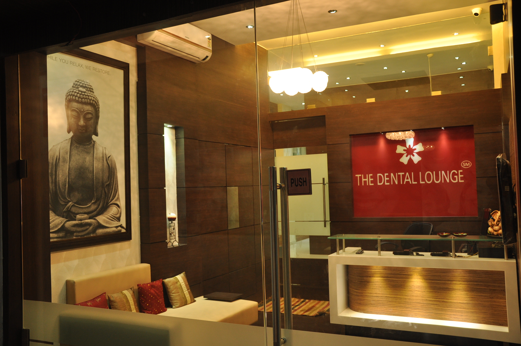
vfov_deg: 39.9
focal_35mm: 33
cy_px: 173
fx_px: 477
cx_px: 260
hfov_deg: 57.3
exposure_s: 1/15
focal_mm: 22
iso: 400
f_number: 3.8
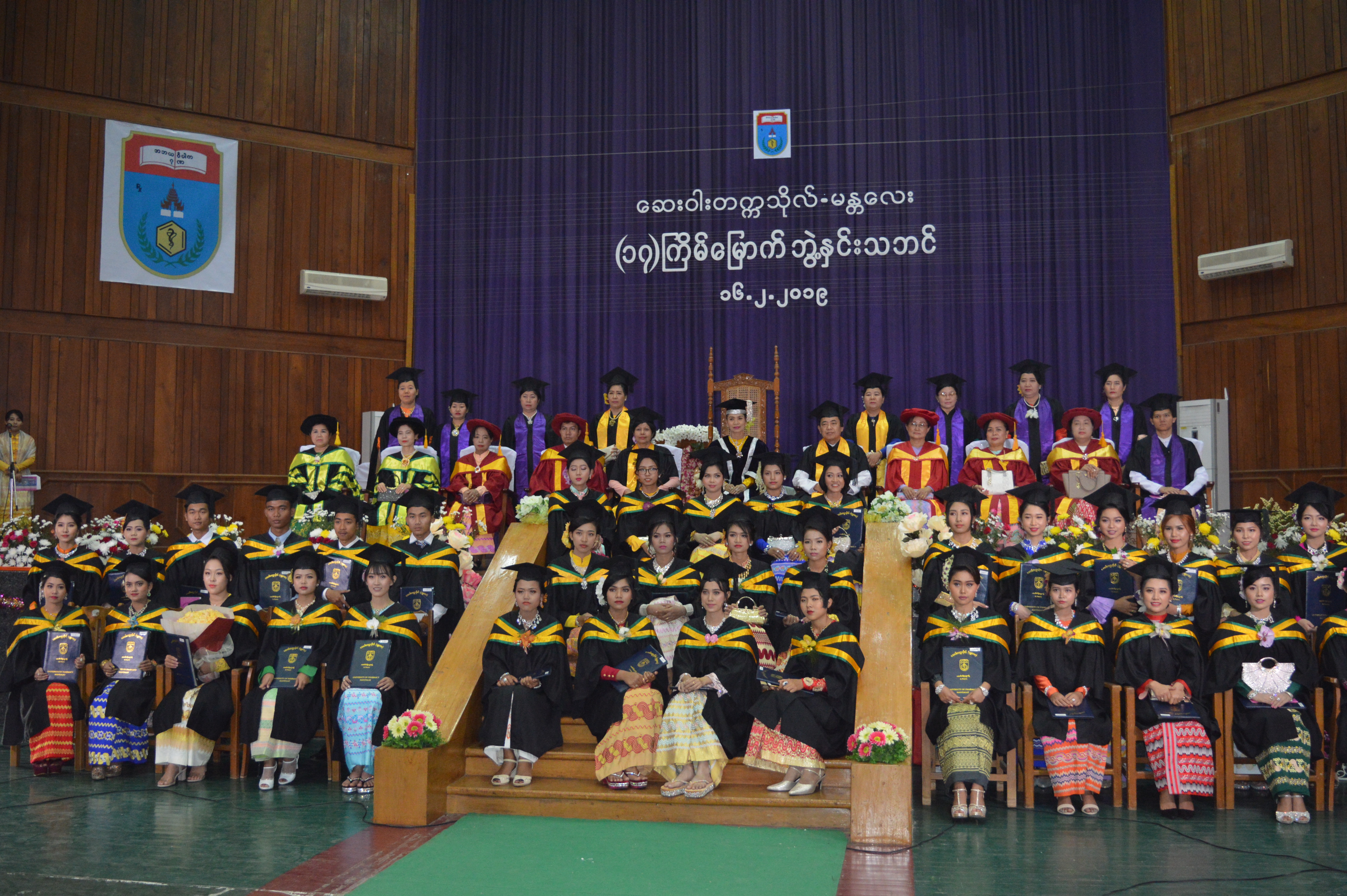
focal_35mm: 36
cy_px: 448
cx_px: 674
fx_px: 1346
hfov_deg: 53.2
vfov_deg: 36.8
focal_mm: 24
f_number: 4
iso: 1600
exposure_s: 1/60
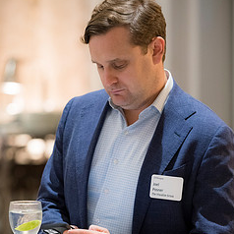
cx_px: 112
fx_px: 1660
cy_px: 159
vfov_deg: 8.1
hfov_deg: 8.1
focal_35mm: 217
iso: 1600
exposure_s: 1/125
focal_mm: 135
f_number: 2.8
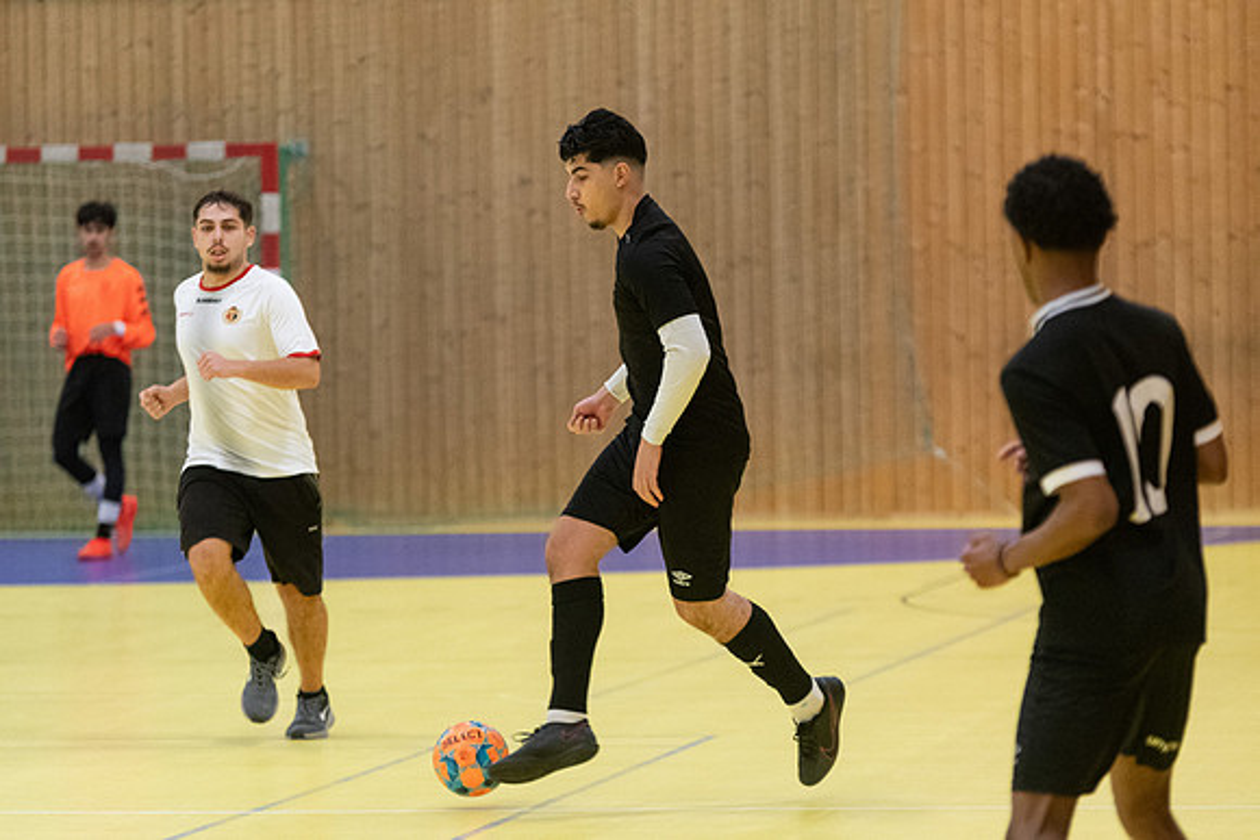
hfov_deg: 9.1
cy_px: 420
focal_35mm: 225
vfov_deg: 6.1
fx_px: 7876
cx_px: 630
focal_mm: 150
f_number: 3.2
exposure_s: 1/640
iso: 5600
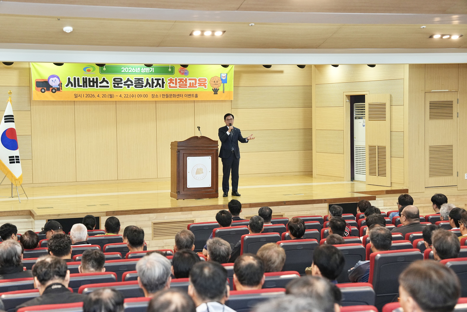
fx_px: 908
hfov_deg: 28.8
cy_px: 156
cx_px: 234
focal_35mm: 70
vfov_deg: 19.5
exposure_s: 1/200
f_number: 4
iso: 2500
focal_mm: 70
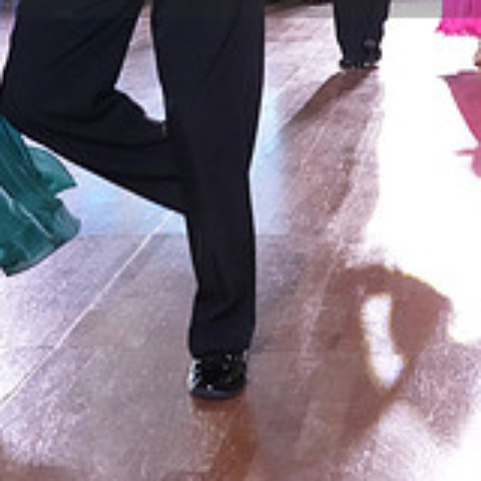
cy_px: -62
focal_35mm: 108
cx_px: 174
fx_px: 1698
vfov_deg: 15.6
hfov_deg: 16.1
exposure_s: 1/320
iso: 5000
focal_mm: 35
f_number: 6.3
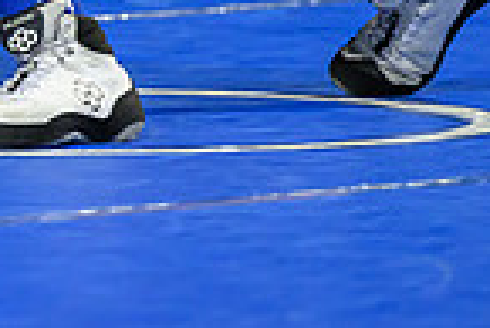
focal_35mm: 1111
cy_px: -371
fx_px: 15137
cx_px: -539
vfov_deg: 1.2
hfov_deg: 1.8
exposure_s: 1/800
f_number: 2.8
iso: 3200
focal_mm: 200
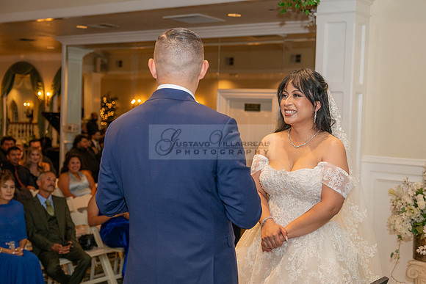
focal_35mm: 50
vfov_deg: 27.1
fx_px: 589
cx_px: 226
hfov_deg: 39.8
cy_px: 143
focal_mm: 45
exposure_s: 1/200
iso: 1600
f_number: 3.5
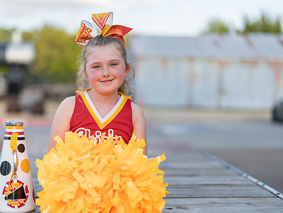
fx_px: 581
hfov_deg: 27.3
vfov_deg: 20.7
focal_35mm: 71
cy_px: 123
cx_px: 106
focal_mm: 50
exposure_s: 1/2000
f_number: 1.2
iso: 100
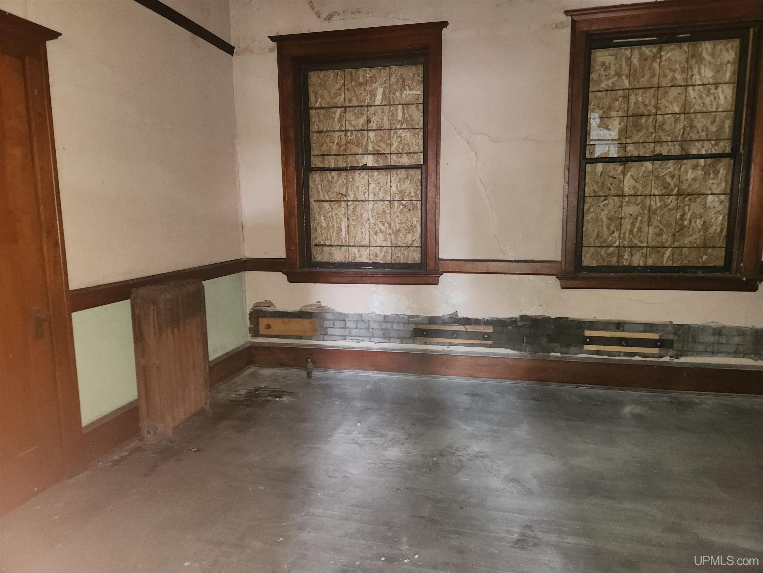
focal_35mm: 23
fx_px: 507
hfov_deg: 73.9
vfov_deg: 58.9
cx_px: 382
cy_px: 286
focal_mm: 5.4
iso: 250
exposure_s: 1/10
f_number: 1.8
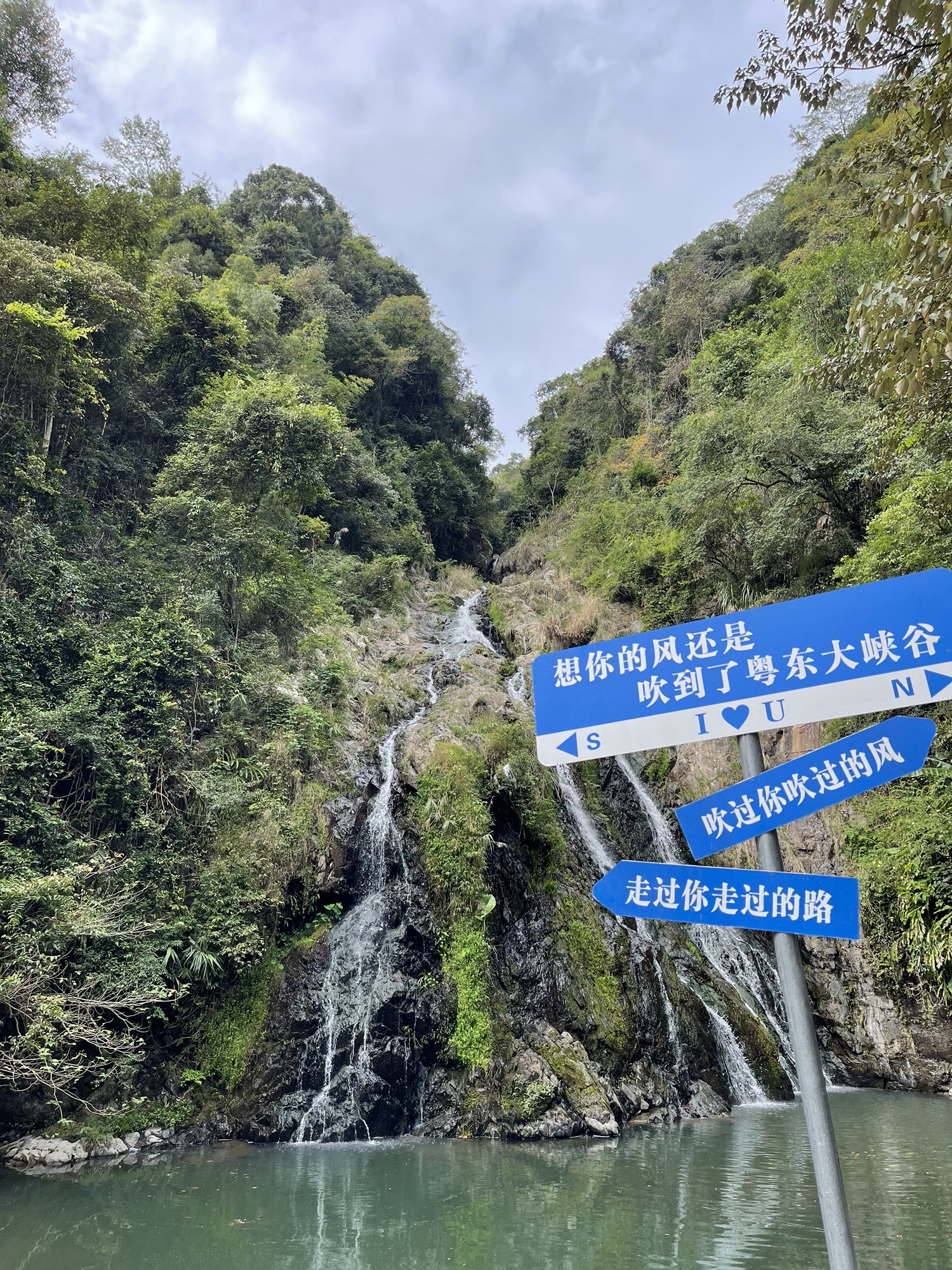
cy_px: 635
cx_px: 476
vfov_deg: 69.4
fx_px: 917
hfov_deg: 54.9
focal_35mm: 25
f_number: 1.6
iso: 32
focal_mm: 5.1
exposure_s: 1/1439
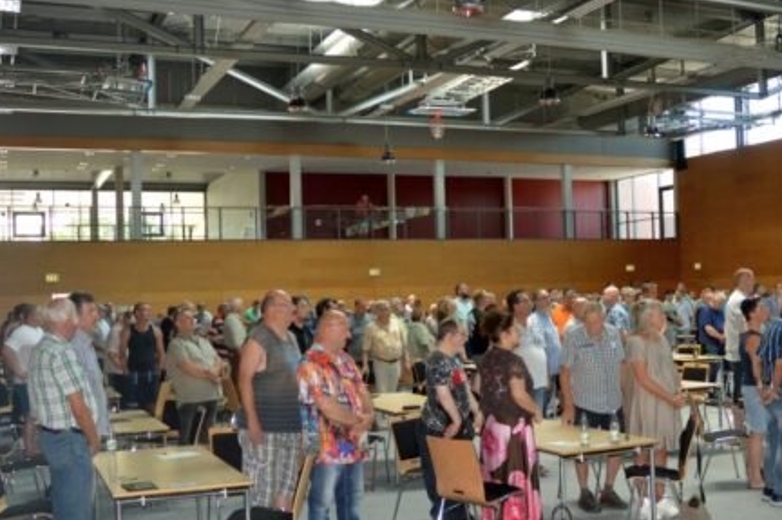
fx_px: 976
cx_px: 514
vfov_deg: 29.7
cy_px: 303
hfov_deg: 43.1
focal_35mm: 45
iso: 400
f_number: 4
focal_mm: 18
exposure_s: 1/125
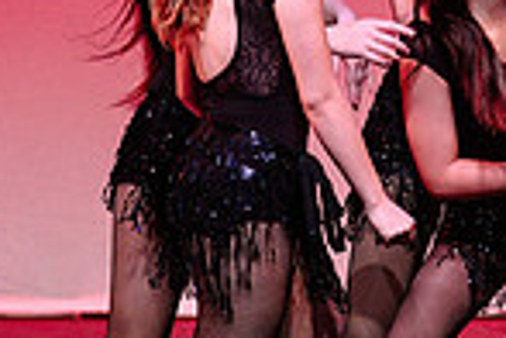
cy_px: 157
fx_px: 8882
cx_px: 743
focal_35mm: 632
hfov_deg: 3.3
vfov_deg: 2.2
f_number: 2.8
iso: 1250
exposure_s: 1/640
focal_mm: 135
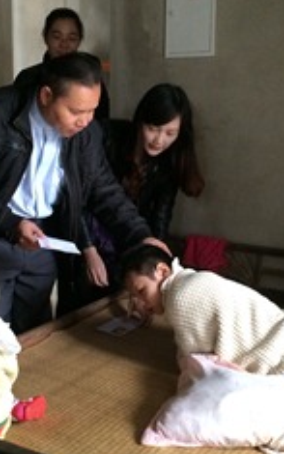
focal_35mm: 54
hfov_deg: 24.0
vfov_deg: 37.5
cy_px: 226
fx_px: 668
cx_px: 123
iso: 320
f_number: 2.2
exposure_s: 1/20
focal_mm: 4.15
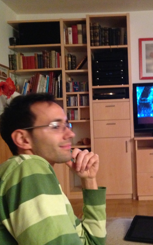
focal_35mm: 47
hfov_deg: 26.8
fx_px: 314
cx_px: 124
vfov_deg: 42.7
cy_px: 123
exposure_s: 1/15
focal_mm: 4.13
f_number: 2.4
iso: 640
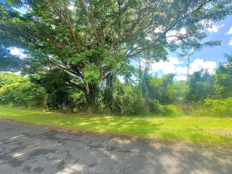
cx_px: 116
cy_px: 87
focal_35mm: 13
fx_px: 87
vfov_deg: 89.9
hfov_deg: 106.2
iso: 32
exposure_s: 1/376
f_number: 1.8
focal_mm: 1.57
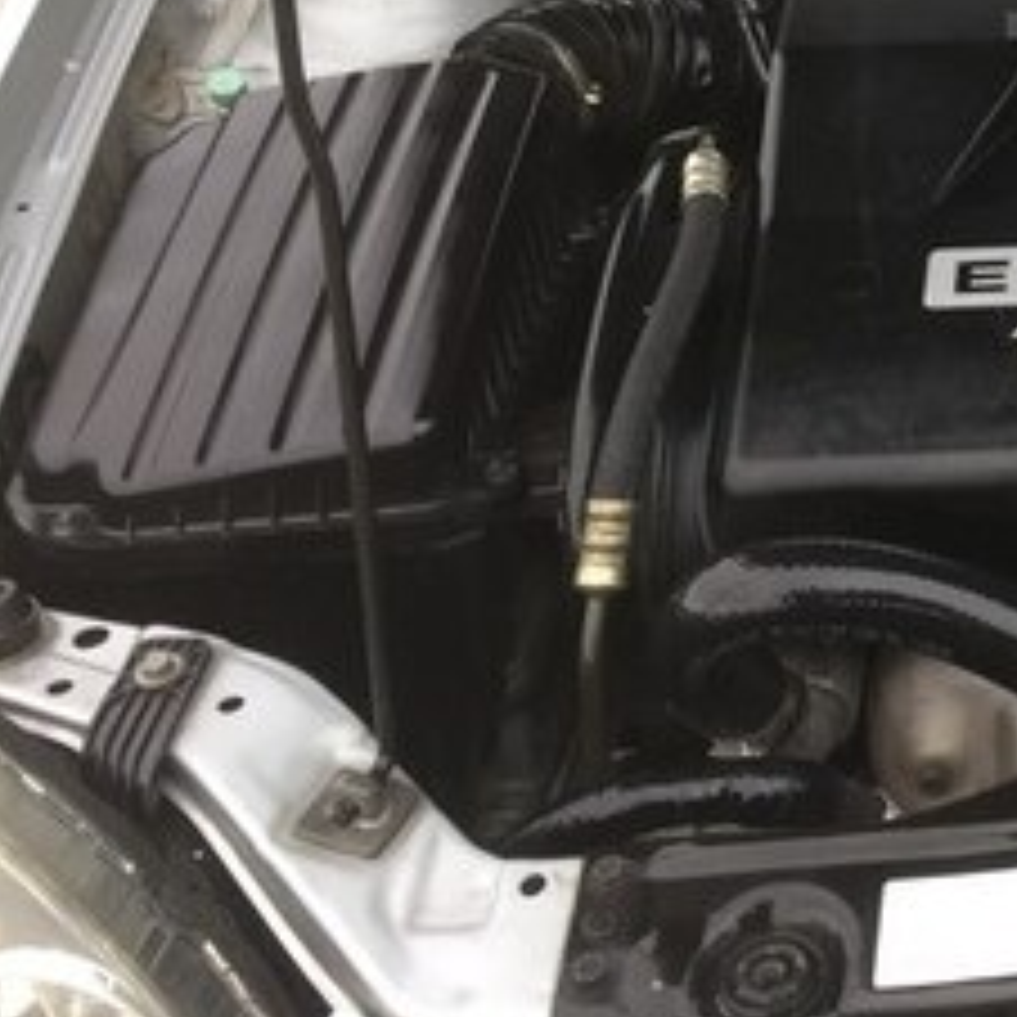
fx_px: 2493
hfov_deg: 20.2
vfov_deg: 22.4
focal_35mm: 75
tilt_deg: -28.4
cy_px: 79
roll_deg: -0.2
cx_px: 1467
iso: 32
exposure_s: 1/106
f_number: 2.2
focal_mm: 4.15
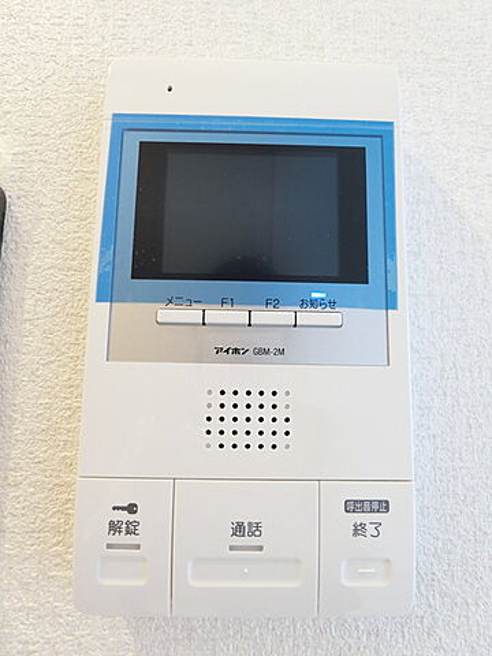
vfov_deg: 84.7
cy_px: 328
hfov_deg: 68.7
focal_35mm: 19
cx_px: 246
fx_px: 360
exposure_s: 1/30
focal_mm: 4.06
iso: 400
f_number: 2.7
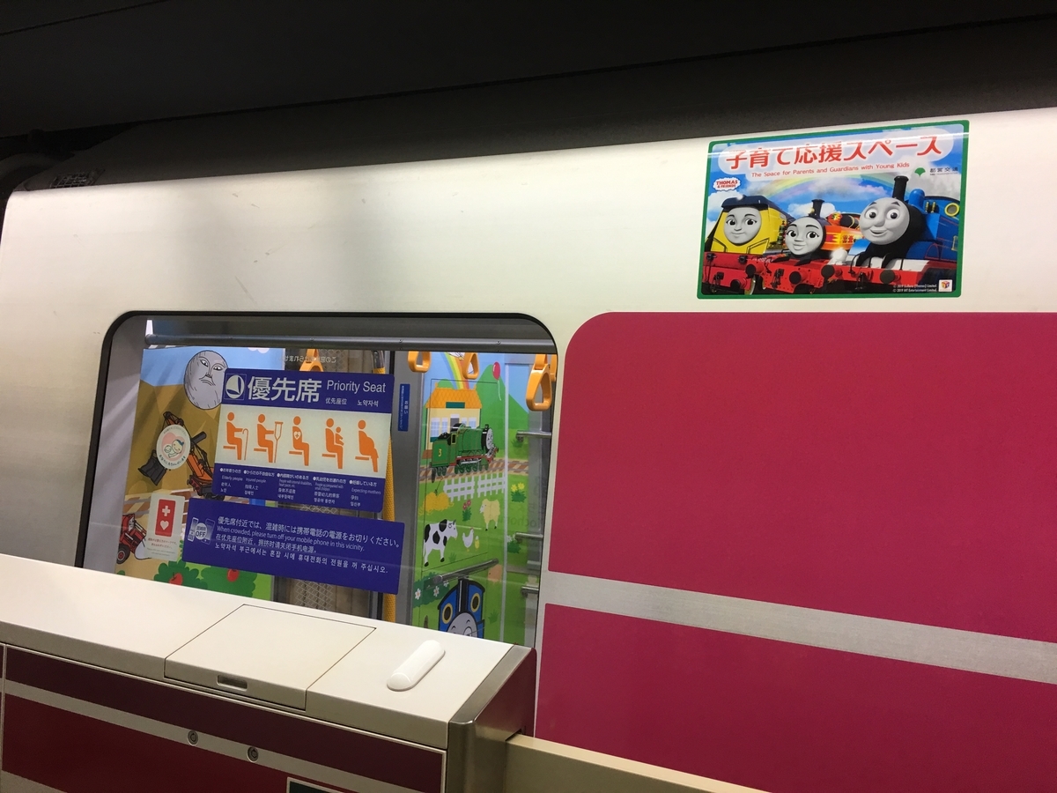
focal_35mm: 29
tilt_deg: +1.4
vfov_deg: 48.2
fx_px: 886
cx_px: 528
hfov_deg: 61.7
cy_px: 396
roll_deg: -2.5
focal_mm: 4.15
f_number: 2.2
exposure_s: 1/30
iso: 32
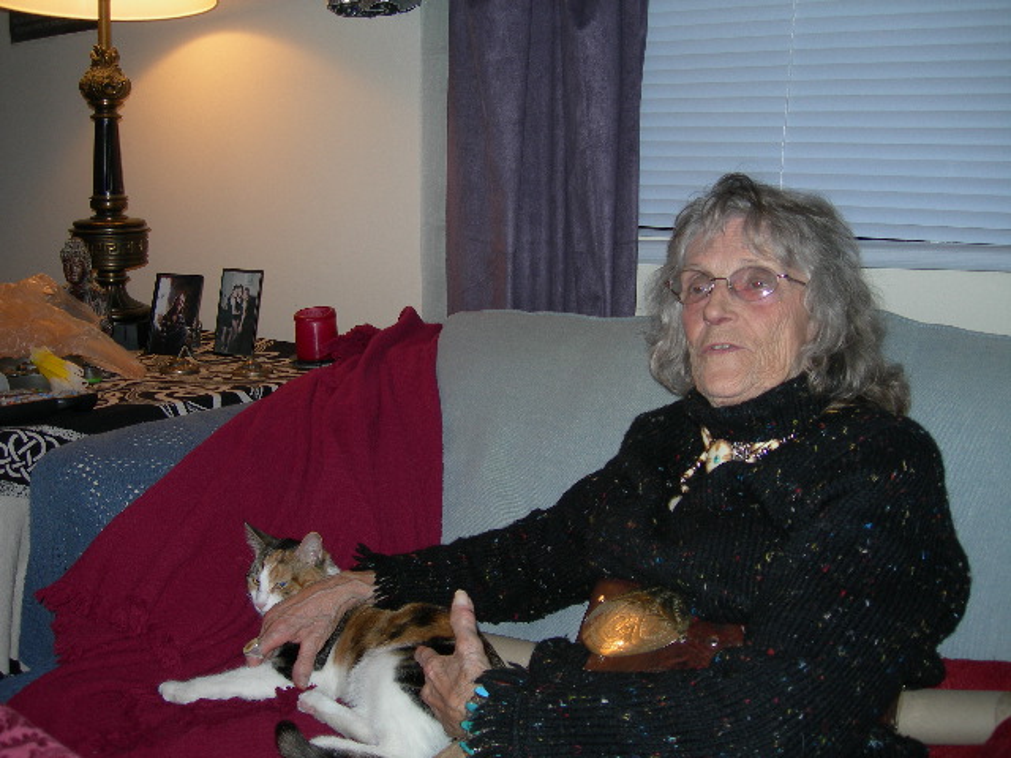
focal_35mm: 38
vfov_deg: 37.7
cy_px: 379
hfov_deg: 49.0
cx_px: 506
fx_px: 1110
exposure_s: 1/60.1
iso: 50
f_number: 2.8
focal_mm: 7.8
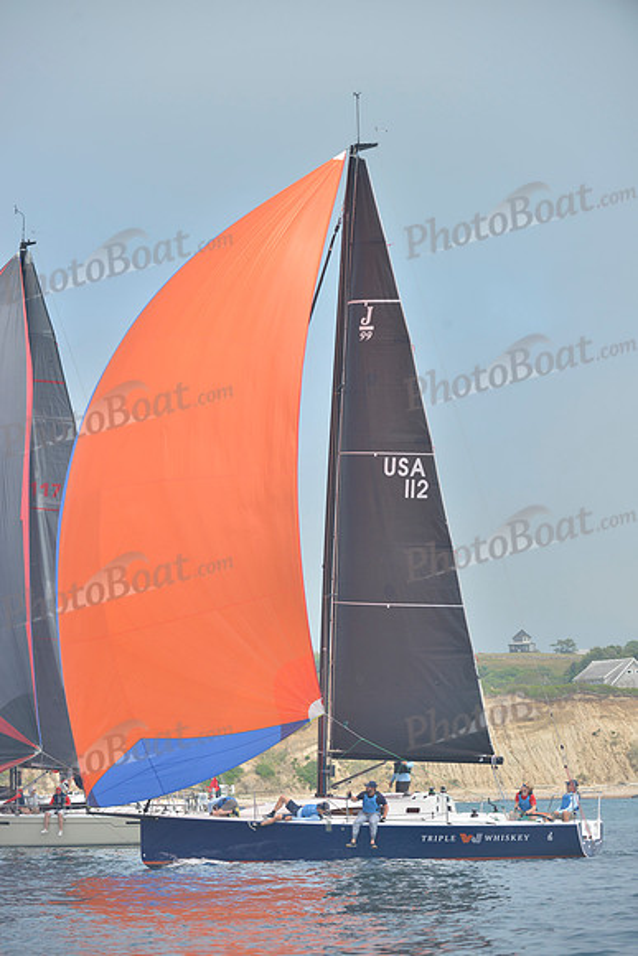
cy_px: 478
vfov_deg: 10.3
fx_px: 5313
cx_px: 319
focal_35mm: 200
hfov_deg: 6.9
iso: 280
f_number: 6.3
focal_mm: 200
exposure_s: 1/1000
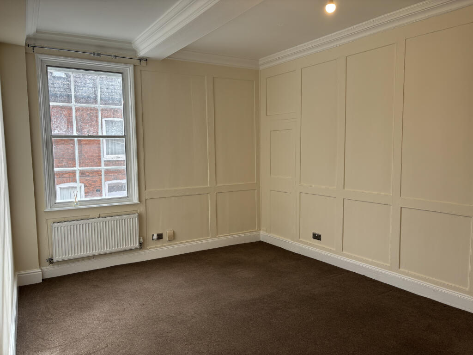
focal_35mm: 26
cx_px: 236
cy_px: 178
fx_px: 355
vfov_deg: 53.1
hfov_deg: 67.3
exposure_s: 1/123
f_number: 1.6
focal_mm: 5.96
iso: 40
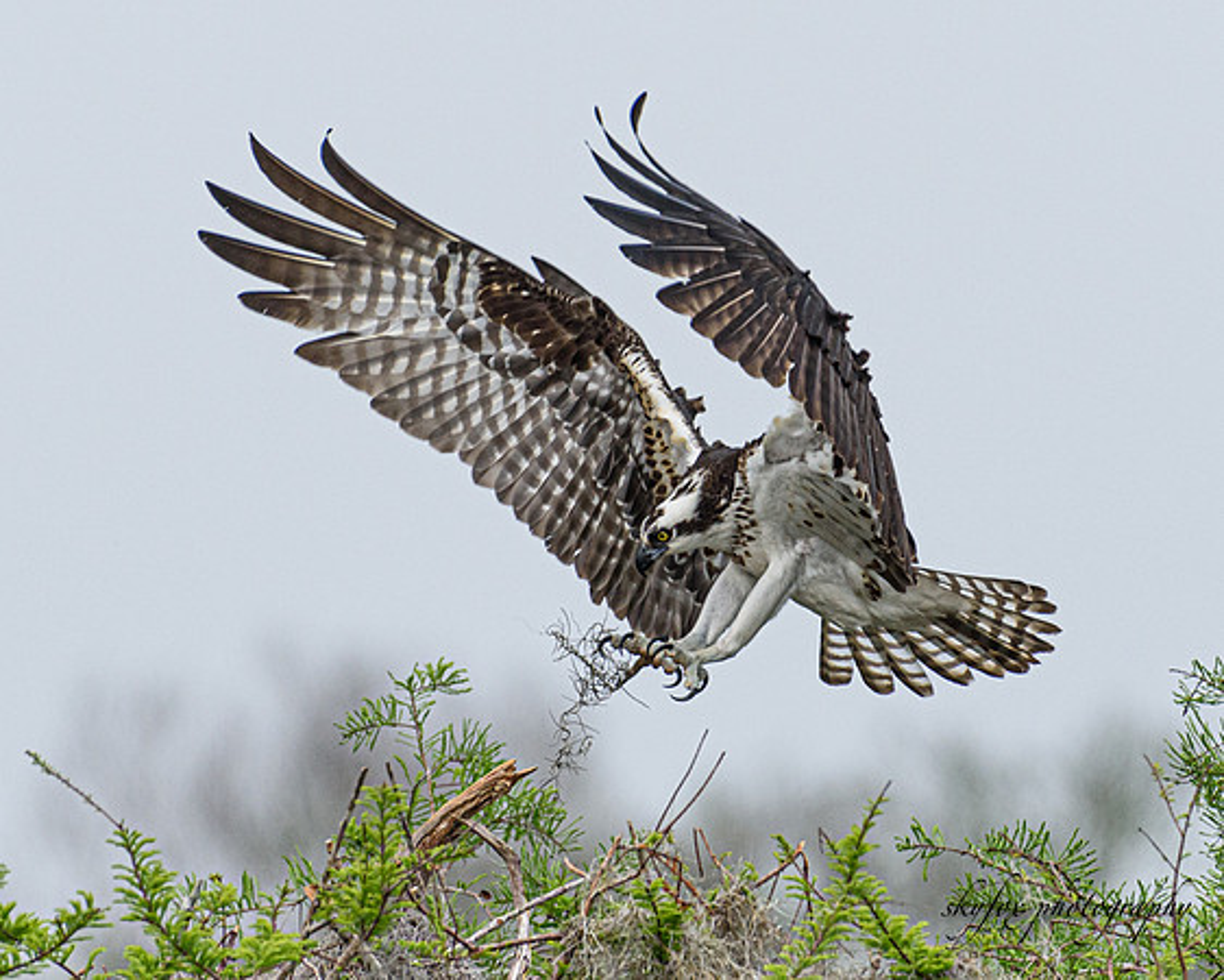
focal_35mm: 1128
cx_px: 694
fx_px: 40888
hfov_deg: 1.7
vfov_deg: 1.4
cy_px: 635
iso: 360
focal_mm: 500
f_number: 5.6
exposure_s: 1/2000
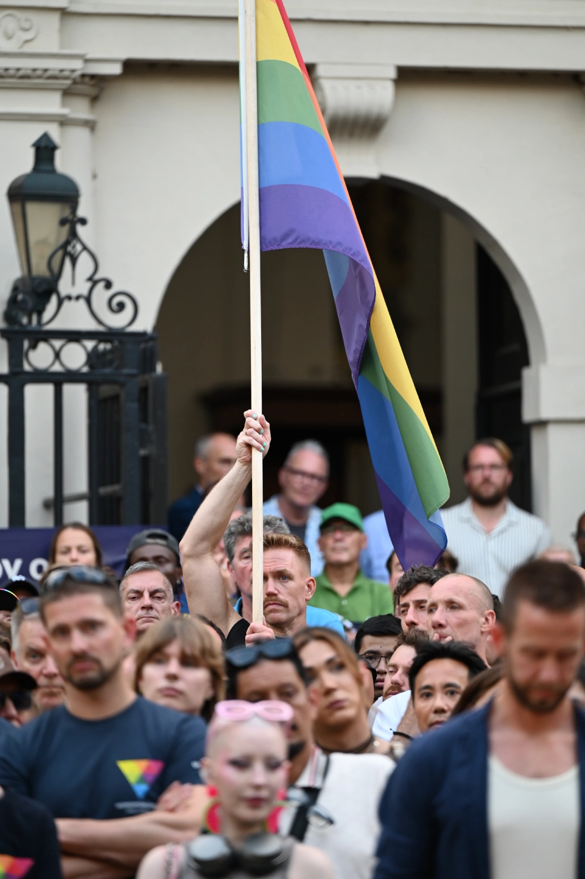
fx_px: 4881
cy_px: 440
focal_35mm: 200
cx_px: 292
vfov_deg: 10.3
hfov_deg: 6.9
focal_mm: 200
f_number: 2.8
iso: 450
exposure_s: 1/250
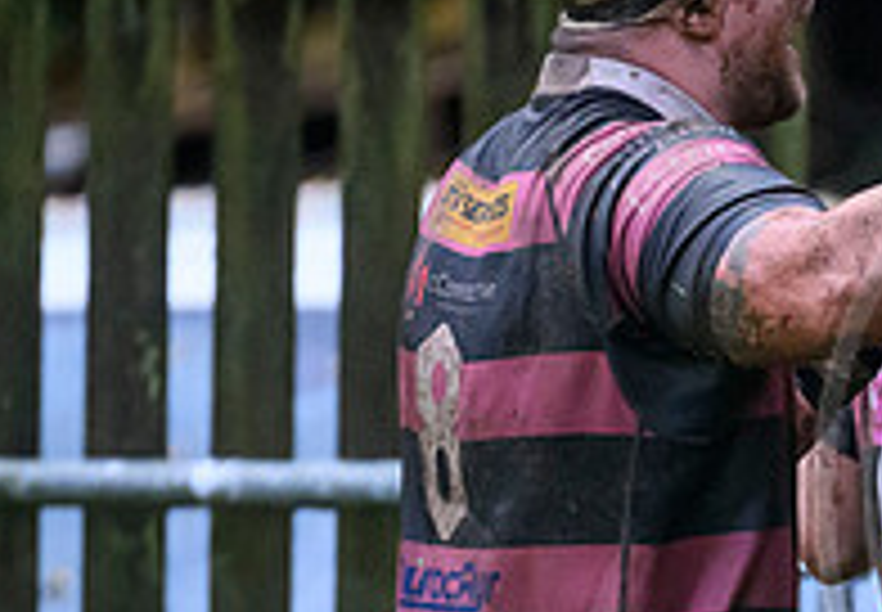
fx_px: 51878
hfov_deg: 1.0
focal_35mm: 2091
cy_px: 880
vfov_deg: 0.7
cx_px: 1798
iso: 6400
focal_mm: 400
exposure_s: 1/1000
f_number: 3.2
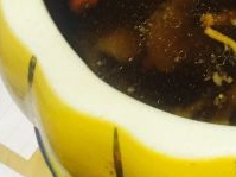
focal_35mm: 102
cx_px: 305
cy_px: -59
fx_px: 695
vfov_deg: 13.9
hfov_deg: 18.0
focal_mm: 4.15
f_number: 2.2
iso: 64
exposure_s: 1/17
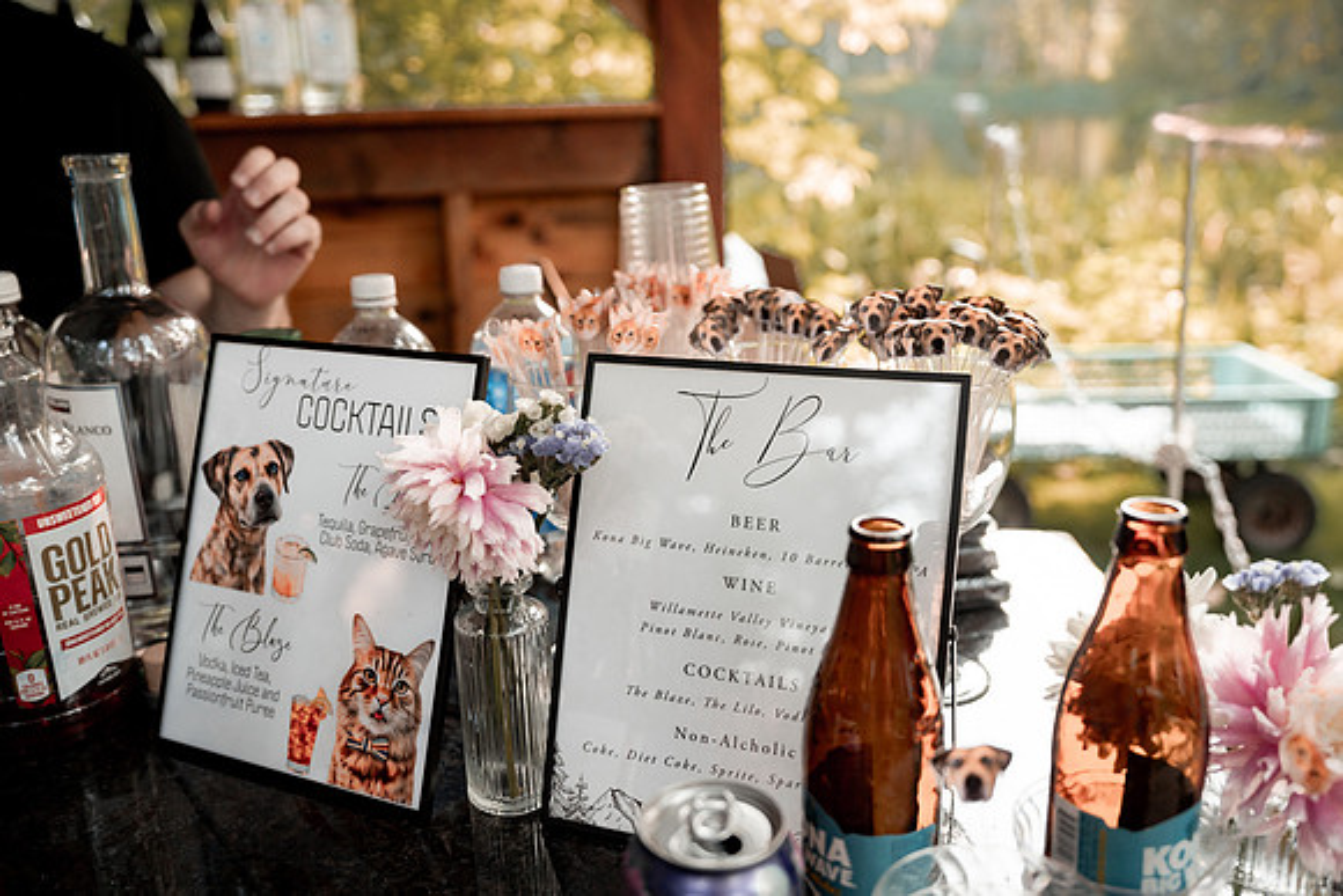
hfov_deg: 60.3
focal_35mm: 31
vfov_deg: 42.3
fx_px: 1157
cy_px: 448
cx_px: 672
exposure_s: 1/320
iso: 500
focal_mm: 31
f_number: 2.8
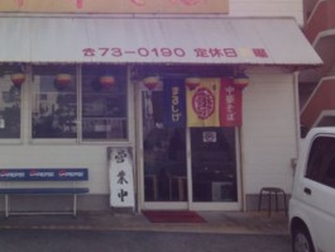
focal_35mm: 56
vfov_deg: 25.9
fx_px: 542
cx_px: 52
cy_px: 70
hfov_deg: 33.0
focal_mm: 4.13
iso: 50
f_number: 2.4
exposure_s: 1/1232
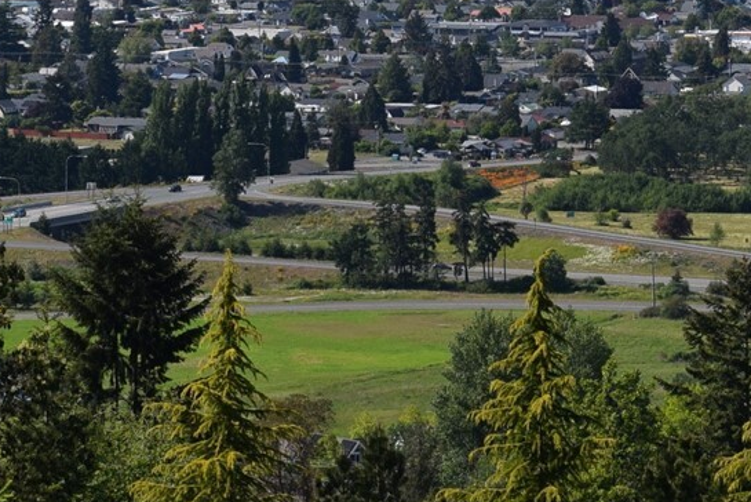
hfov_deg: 8.0
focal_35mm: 257
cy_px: -228
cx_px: 595
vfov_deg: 5.3
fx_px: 5355
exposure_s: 1/400
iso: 200
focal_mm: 55
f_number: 10
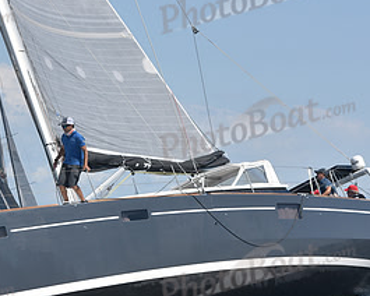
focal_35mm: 201
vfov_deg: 7.7
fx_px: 2201
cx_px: 88
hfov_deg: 9.6
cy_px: 219
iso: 250
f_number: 6.3
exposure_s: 1/1000
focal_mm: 98
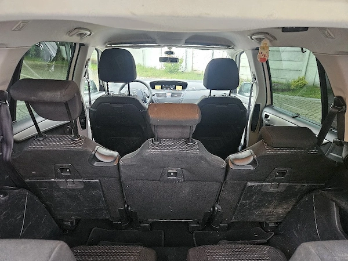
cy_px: 130
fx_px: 231
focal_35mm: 23
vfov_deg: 58.9
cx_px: 174
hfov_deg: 73.9
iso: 500
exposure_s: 1/33.4
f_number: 1.8
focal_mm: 5.4
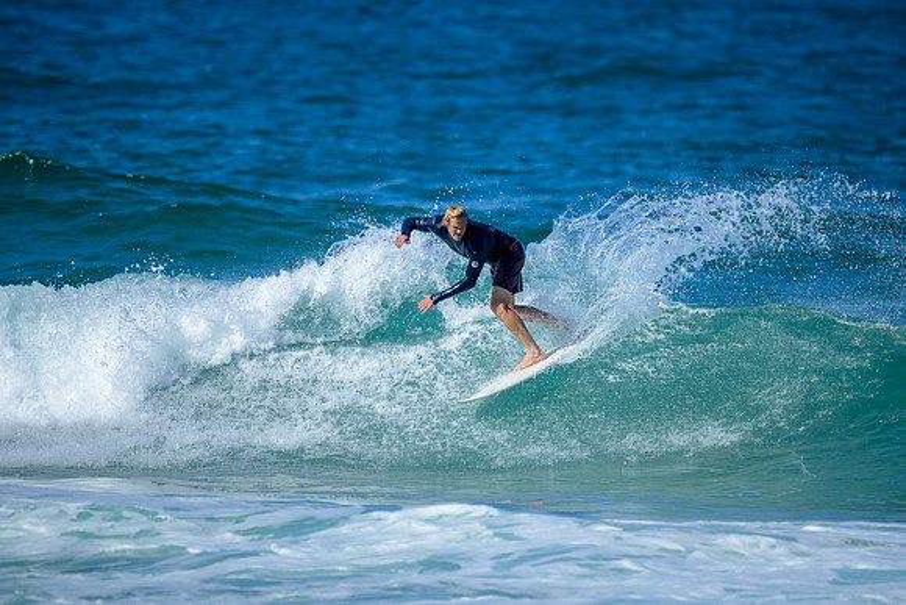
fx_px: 20137
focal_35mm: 800
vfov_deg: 1.7
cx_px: 453
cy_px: 302
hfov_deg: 2.6
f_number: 6.3
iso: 320
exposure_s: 1/2500
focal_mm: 800
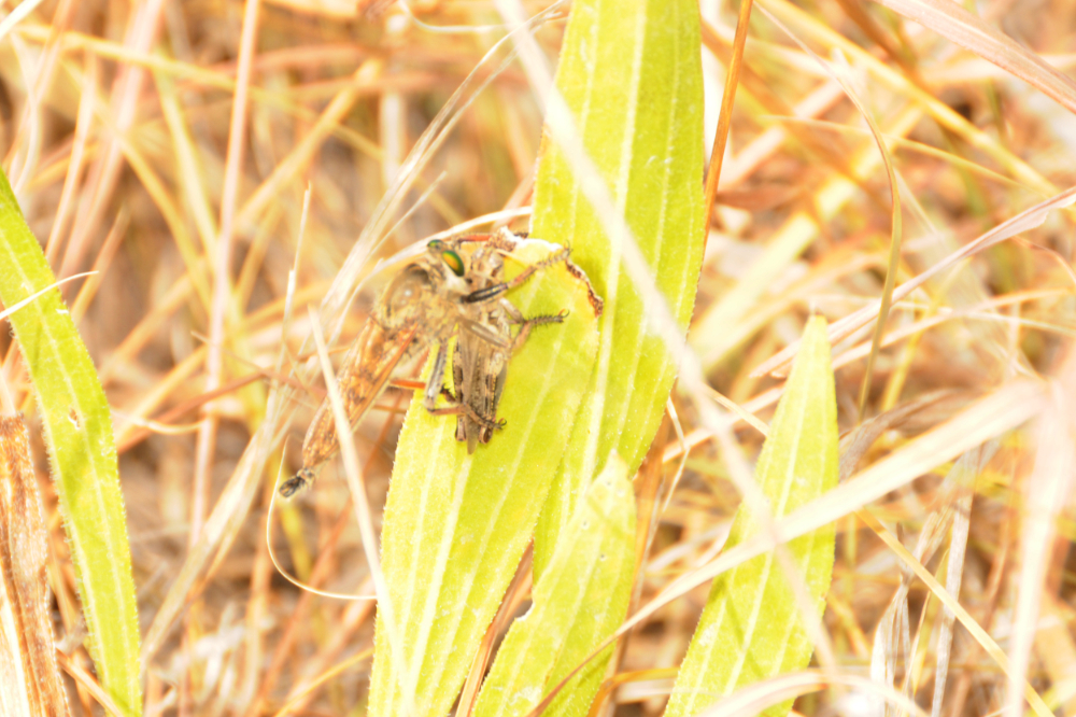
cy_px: 358
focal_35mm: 300
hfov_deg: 6.9
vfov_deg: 4.6
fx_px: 8963
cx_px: 538
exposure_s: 1/250
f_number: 9
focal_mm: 200
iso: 250
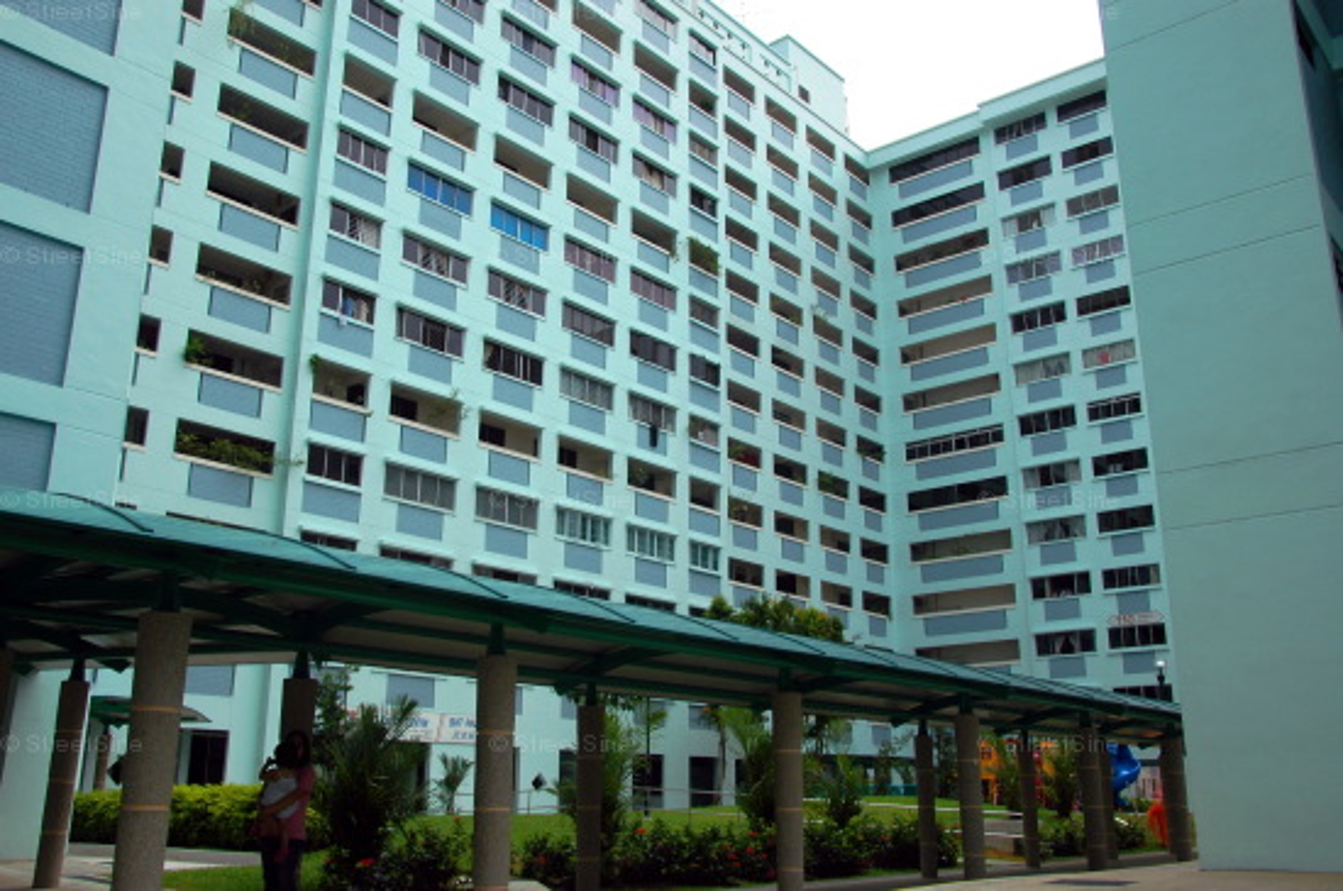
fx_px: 1229
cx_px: 672
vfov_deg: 39.9
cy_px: 446
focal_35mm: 33
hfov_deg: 57.3
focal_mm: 22
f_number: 6.3
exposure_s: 1/800
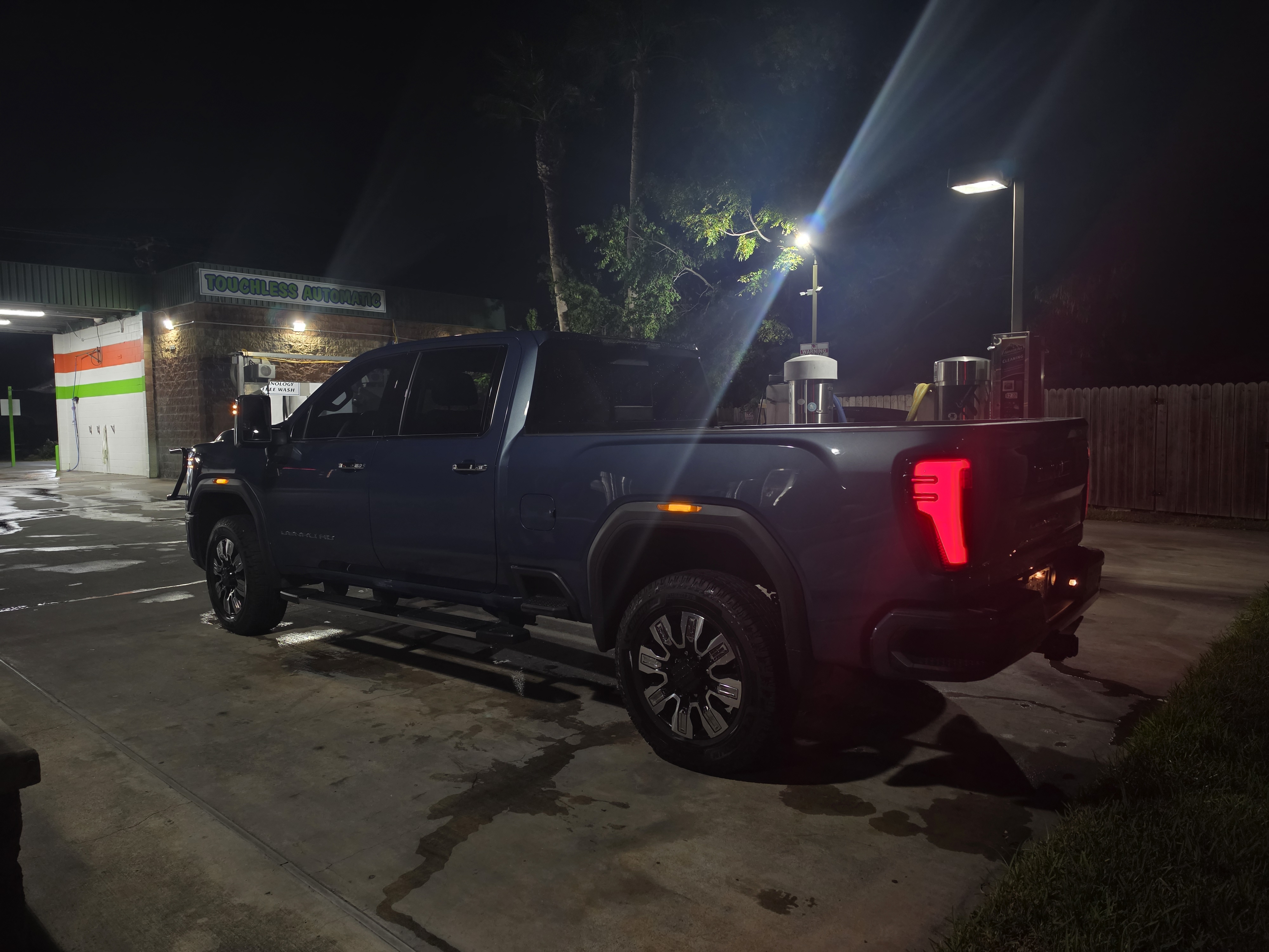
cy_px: 476
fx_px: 843
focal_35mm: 23
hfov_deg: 73.9
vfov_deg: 58.9
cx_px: 634
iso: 320
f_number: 1.4
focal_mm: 6.5
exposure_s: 1/120
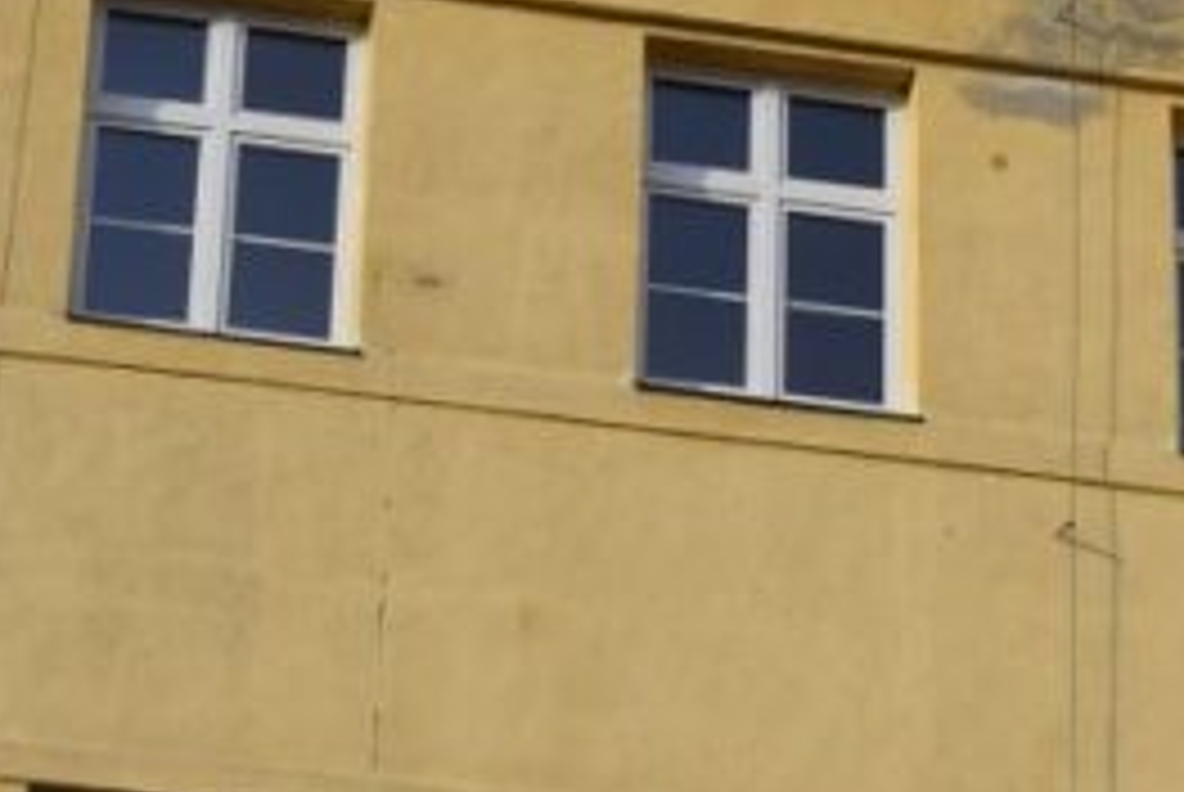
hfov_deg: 14.6
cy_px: 477
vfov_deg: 9.8
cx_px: 288
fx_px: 4609
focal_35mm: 140
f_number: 10
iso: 200
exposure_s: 1/400
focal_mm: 24
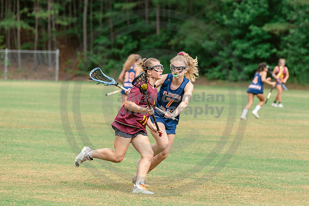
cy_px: 99
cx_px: 187
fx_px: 2027
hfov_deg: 8.7
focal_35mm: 236
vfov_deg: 5.8
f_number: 4
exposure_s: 1/1000
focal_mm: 170
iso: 250
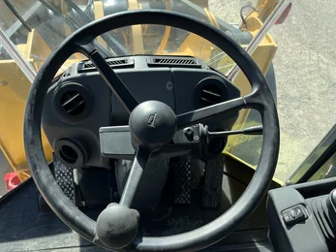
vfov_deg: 46.8
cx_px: 150
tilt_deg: -49.4
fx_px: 291
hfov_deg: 59.8
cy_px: 125
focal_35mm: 30
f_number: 1.6
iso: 50
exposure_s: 1/845
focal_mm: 5.1
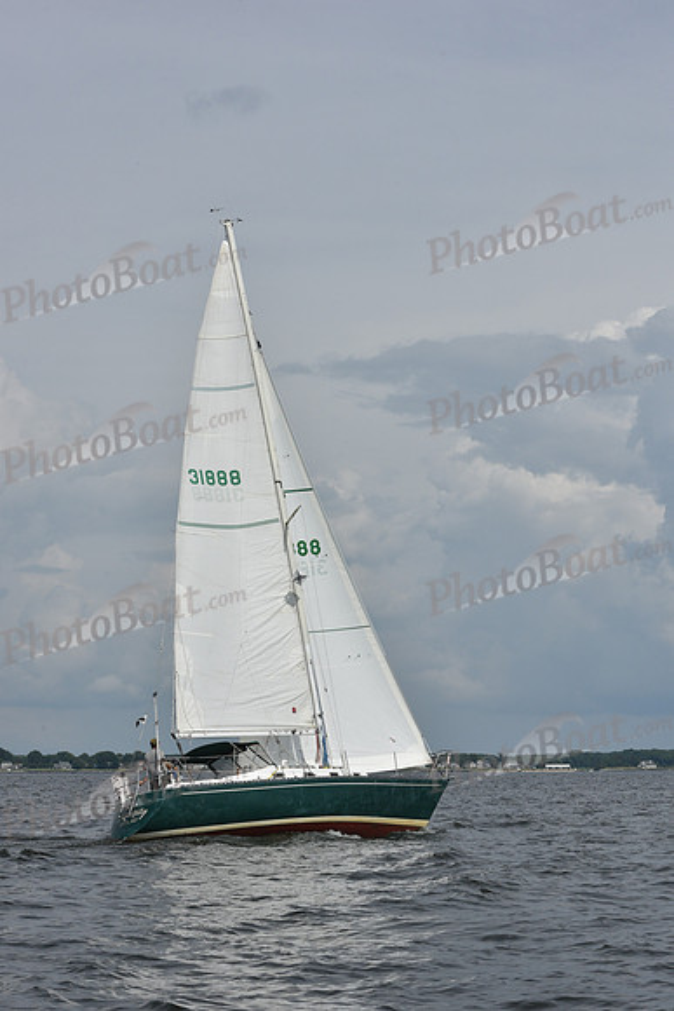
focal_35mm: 70
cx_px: 337
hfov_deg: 19.5
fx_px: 1965
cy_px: 506
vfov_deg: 28.8
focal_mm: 70
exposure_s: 1/1250
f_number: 13
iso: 320
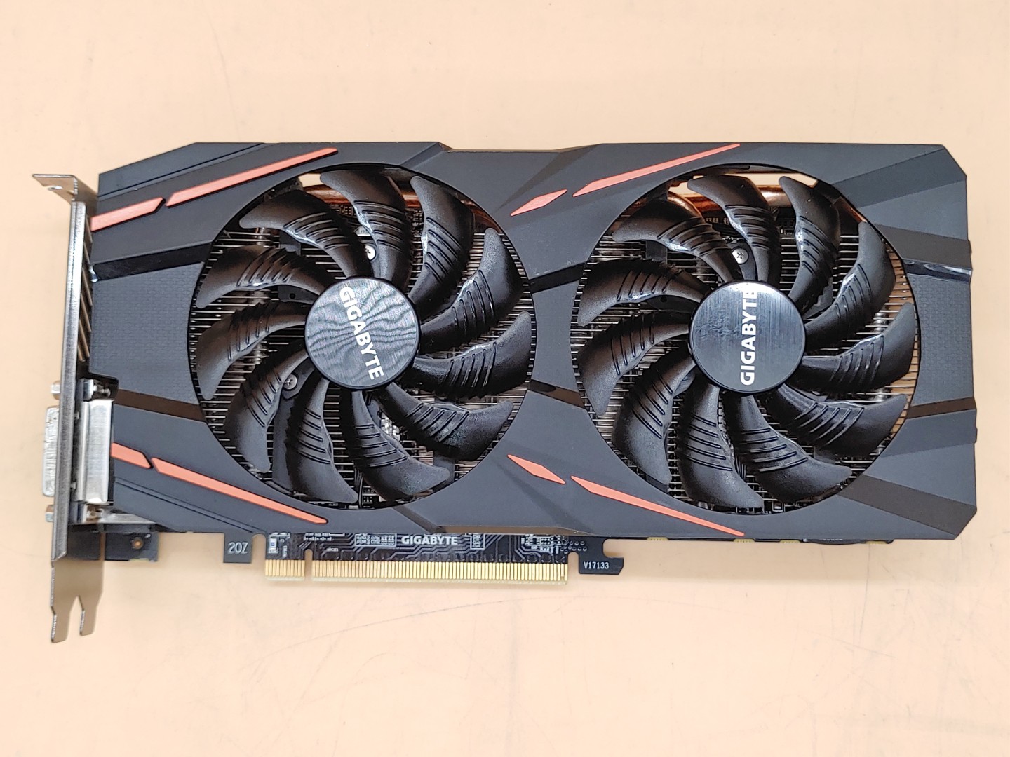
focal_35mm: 41
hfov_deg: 45.8
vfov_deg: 35.1
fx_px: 1196
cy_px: 378
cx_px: 505
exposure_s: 1/66
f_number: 1.8
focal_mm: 4.36
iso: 50
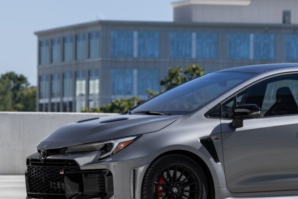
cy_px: 162
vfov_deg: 3.9
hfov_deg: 5.9
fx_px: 2897
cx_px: 228
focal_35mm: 350
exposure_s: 1/100
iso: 64
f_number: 5
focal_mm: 140
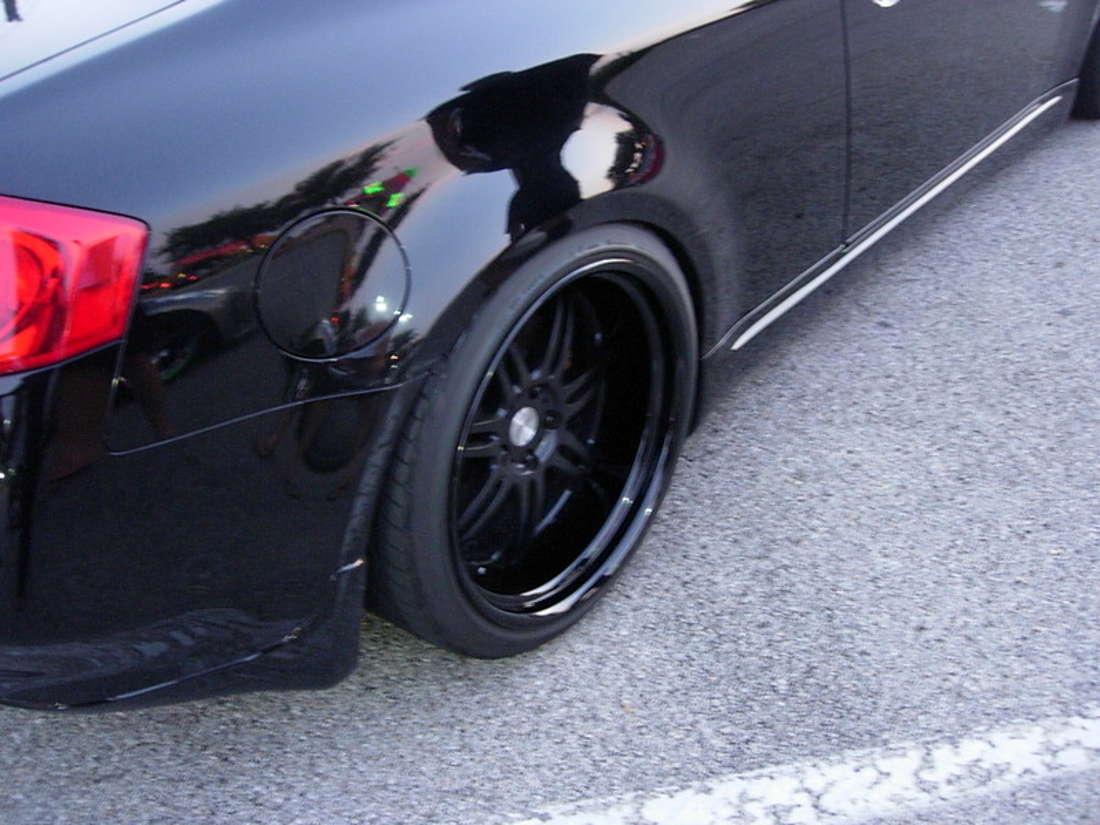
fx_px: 1208
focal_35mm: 38
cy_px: 412
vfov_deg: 37.7
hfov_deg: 49.0
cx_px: 550
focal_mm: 7.8
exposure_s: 1/3.4
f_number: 2.8
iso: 200
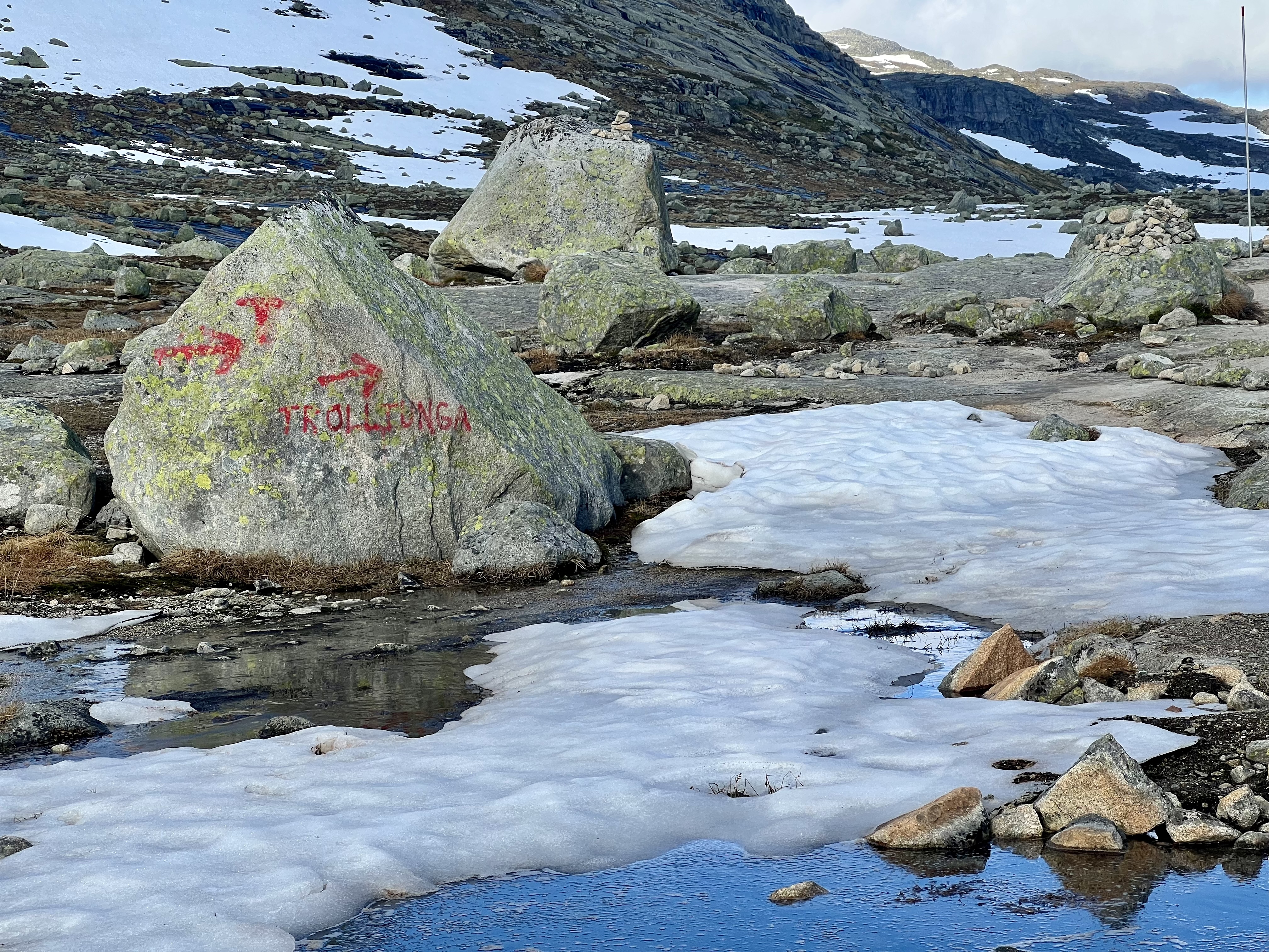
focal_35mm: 77
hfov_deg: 25.3
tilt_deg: -4.6
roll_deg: +2.7
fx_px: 2823
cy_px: 476
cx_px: 634
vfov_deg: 19.1
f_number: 2.8
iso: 32
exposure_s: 1/511
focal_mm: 9
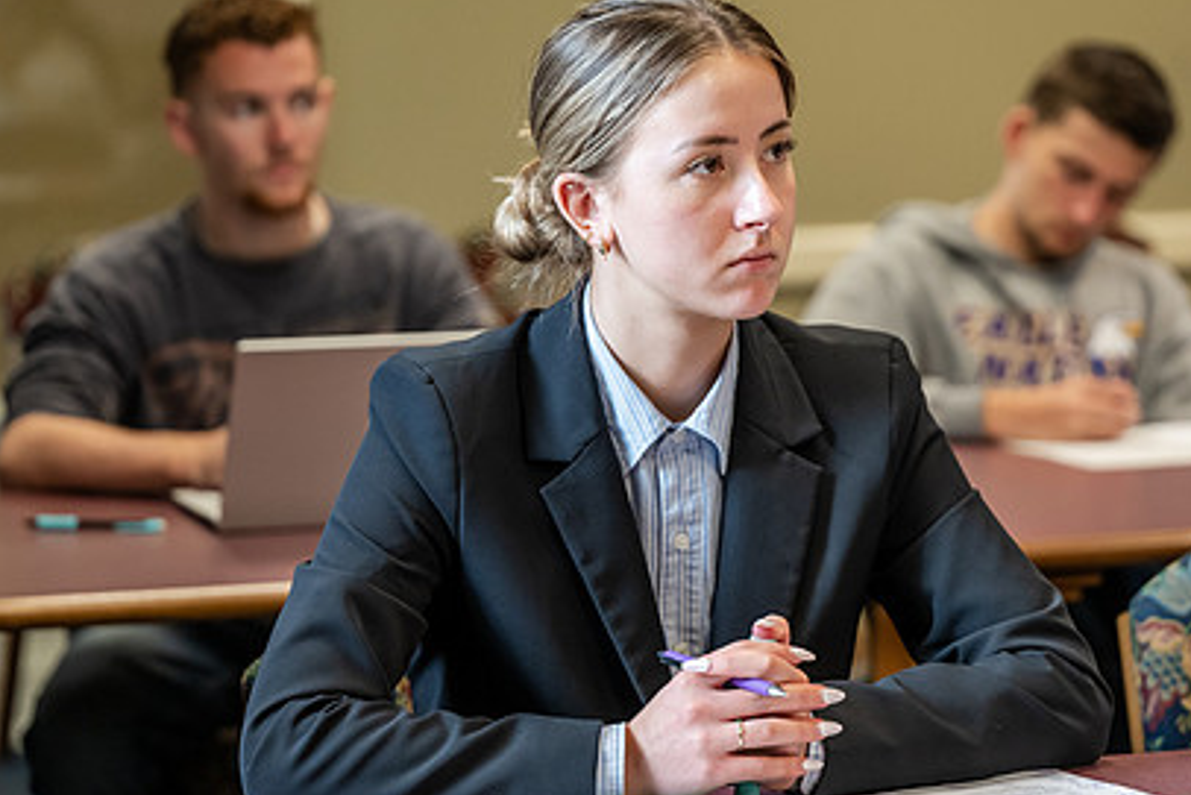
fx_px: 4302
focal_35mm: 130
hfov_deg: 15.7
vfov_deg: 10.6
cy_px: 318
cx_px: 722
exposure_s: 1/200
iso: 1250
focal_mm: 91
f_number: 2.8
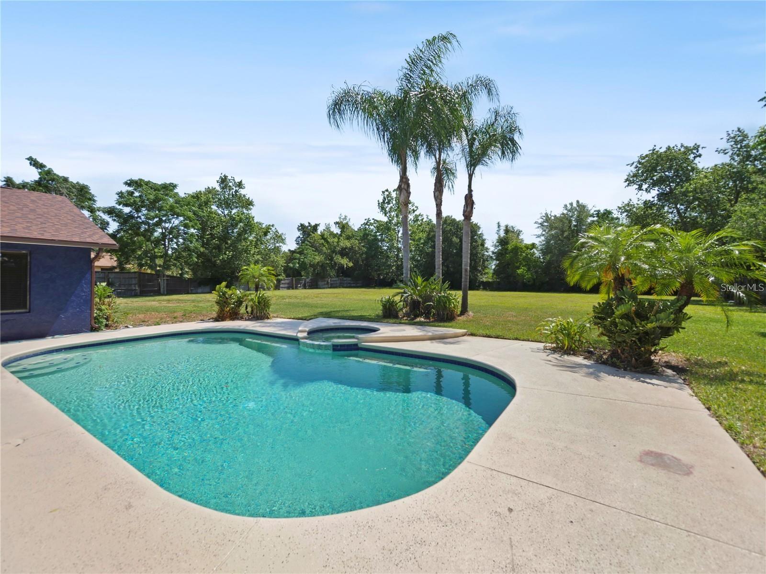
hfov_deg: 102.1
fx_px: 310
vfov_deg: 85.7
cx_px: 383
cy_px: 287
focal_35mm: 14
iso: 200
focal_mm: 7
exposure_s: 1/640
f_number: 10
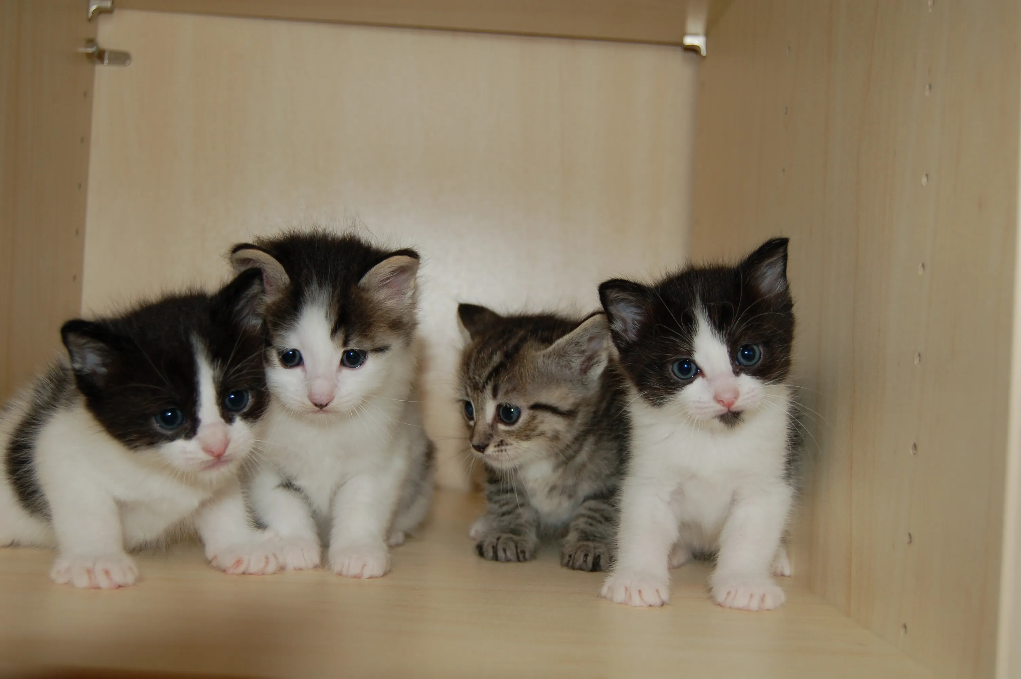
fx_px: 1190
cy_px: 340
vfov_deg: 31.8
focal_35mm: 42
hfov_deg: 46.4
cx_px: 510
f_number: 4.2
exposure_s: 1/60
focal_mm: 28
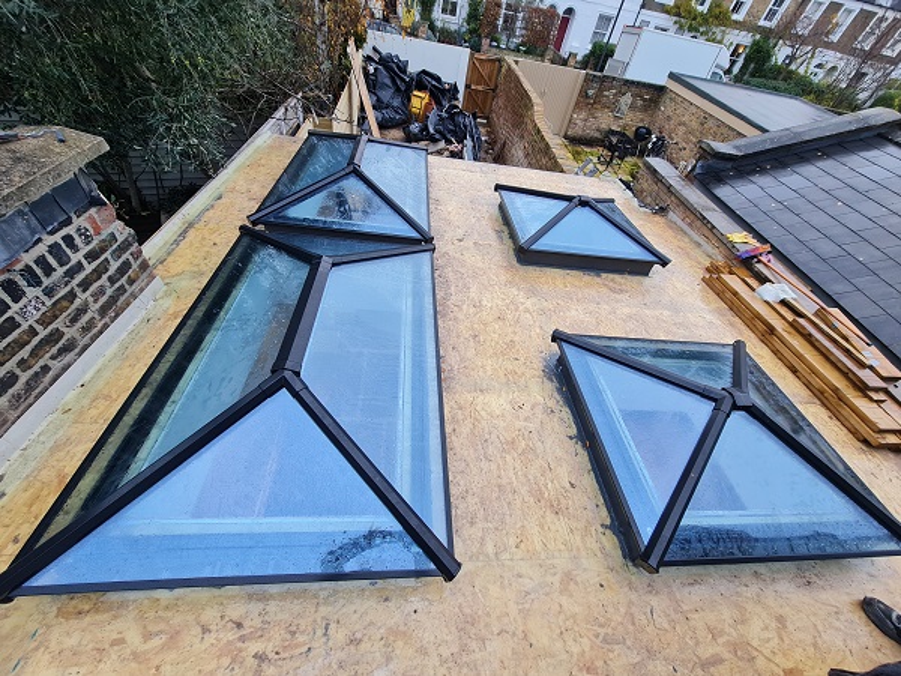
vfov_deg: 89.9
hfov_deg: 106.2
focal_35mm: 13
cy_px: 338
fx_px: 338
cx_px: 450
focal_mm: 2.2
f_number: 2.2
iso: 80
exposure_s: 1/50
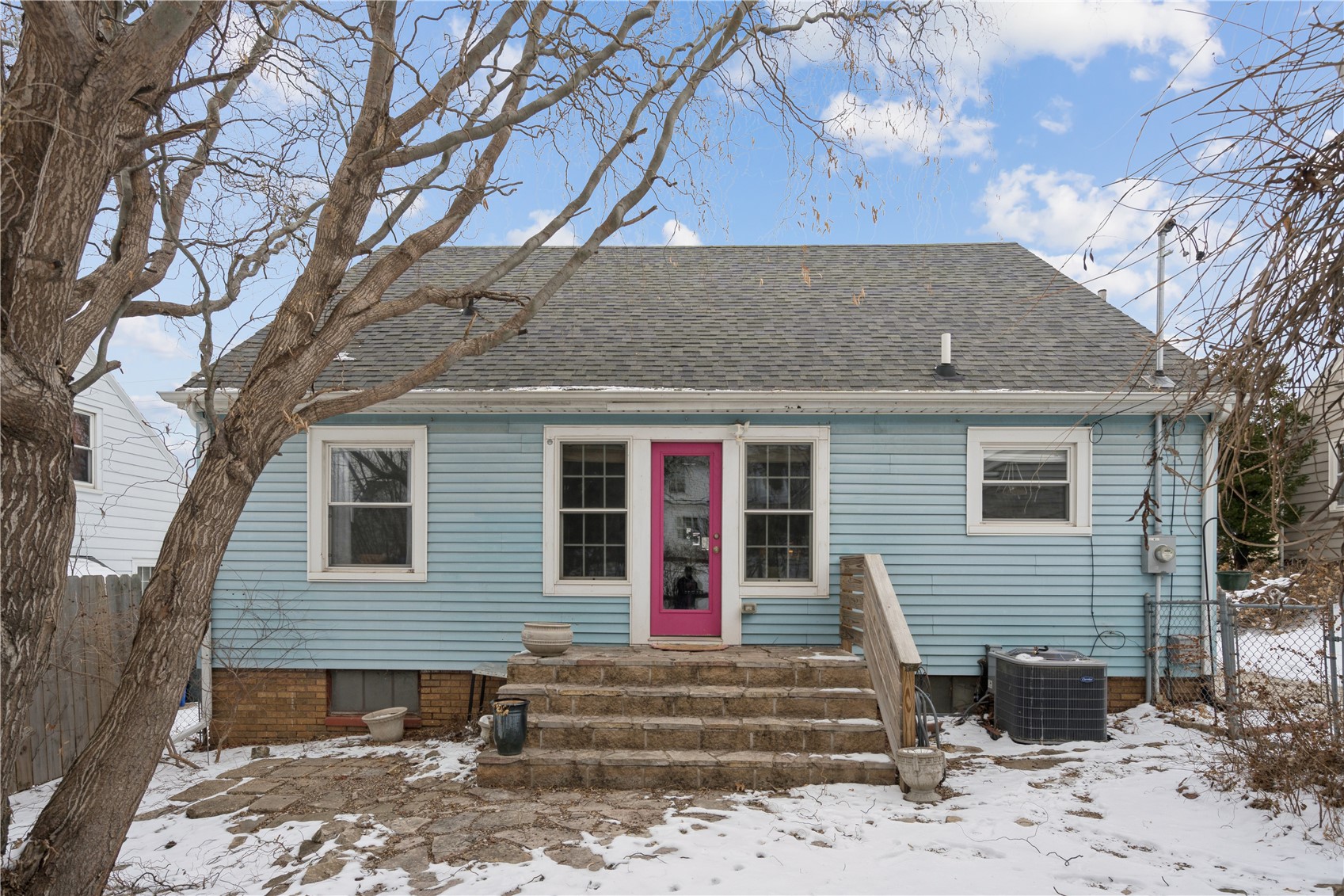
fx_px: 672
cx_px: 672
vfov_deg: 67.4
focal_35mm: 18
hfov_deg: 90.0
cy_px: 448
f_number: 8
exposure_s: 1/640
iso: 400
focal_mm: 18
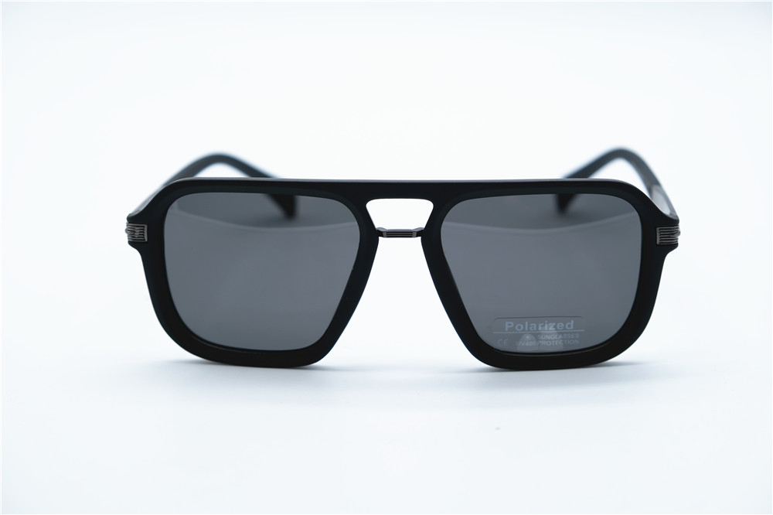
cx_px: 386
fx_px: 1438
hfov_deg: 30.1
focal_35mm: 67
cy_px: 258
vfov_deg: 20.3
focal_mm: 44.4
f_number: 5
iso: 160
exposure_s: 1/200
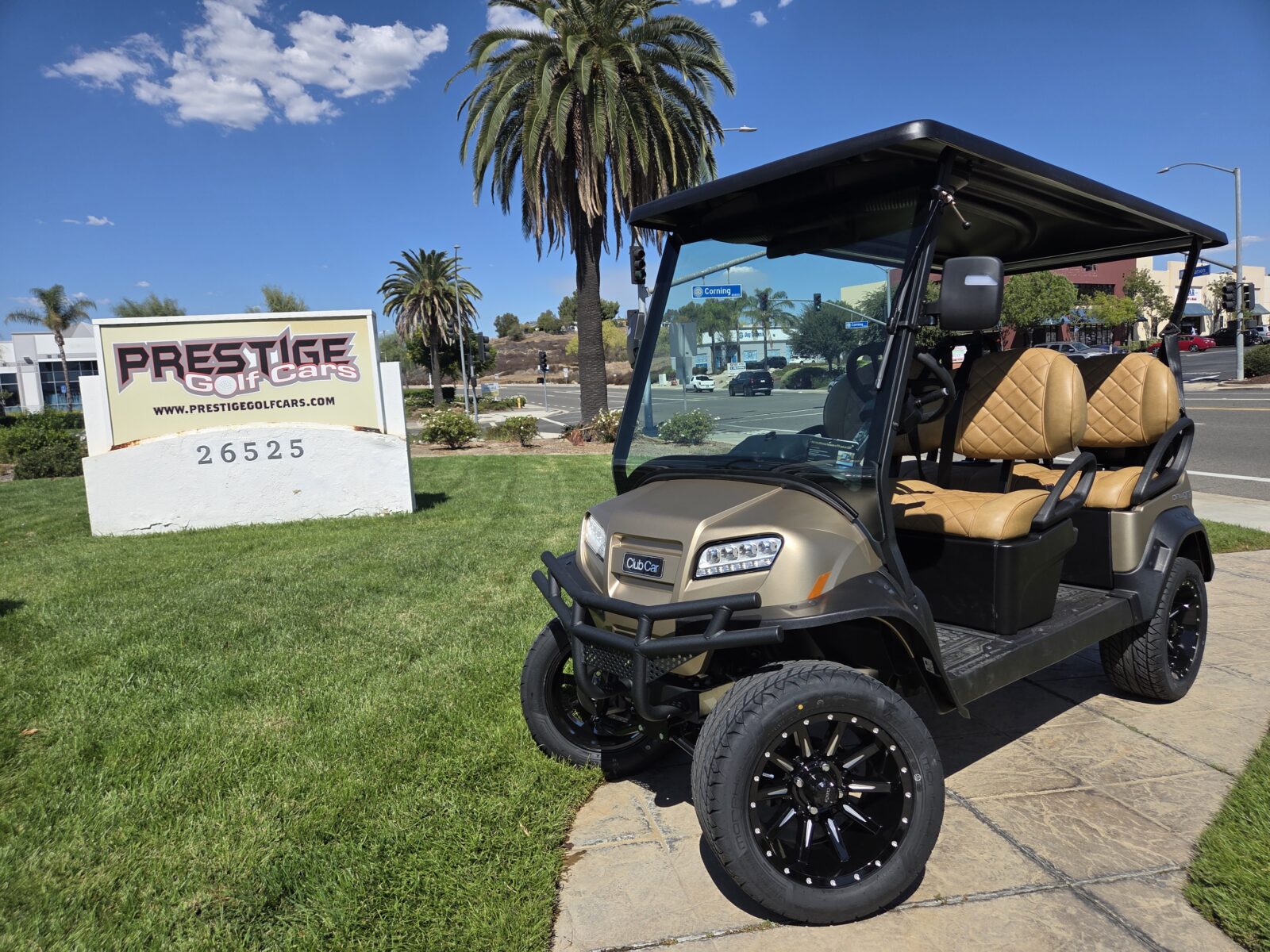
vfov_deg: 58.9
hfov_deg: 73.9
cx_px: 635
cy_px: 476
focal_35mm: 23
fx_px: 844
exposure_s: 1/6839
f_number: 1.8
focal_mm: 5.4
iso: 80
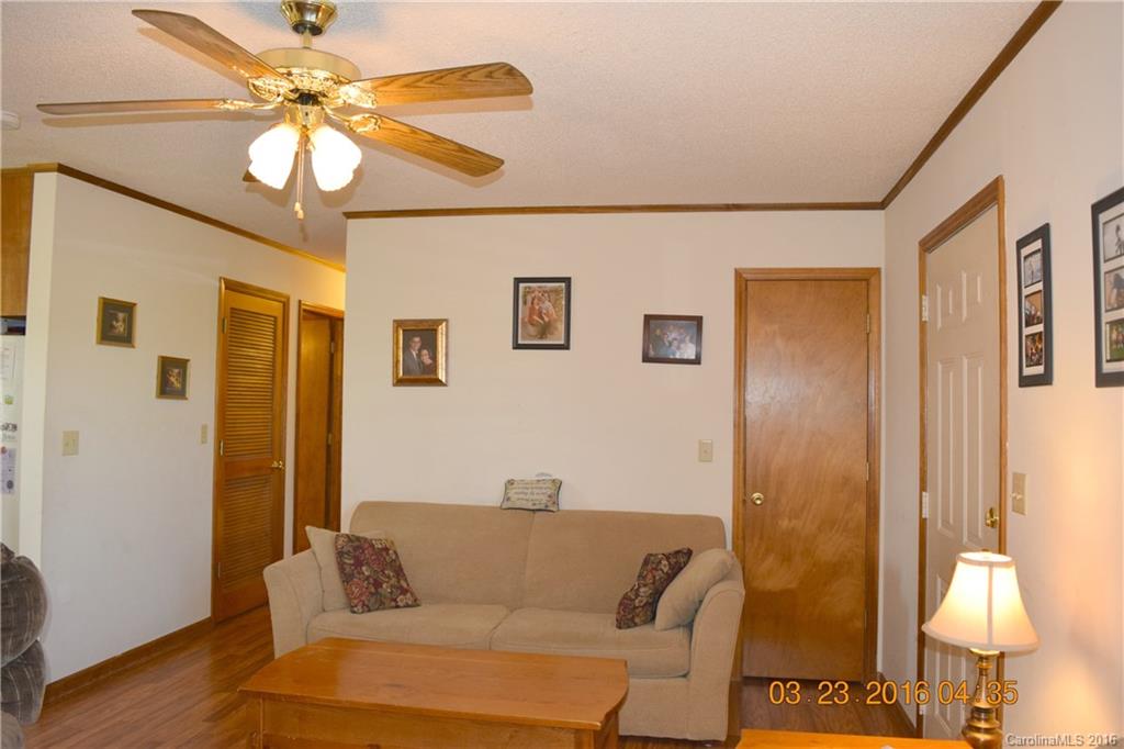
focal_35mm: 27
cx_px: 562
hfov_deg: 67.4
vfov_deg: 47.9
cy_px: 374
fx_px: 843
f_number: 5
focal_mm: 18
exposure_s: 1/100
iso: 800
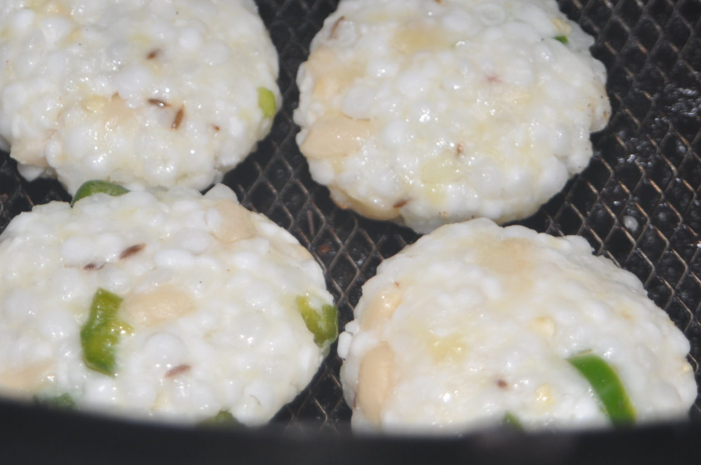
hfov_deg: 20.3
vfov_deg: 13.6
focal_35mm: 101
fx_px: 1956
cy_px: 202
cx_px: 295
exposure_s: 1/60
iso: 400
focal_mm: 55
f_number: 4.8
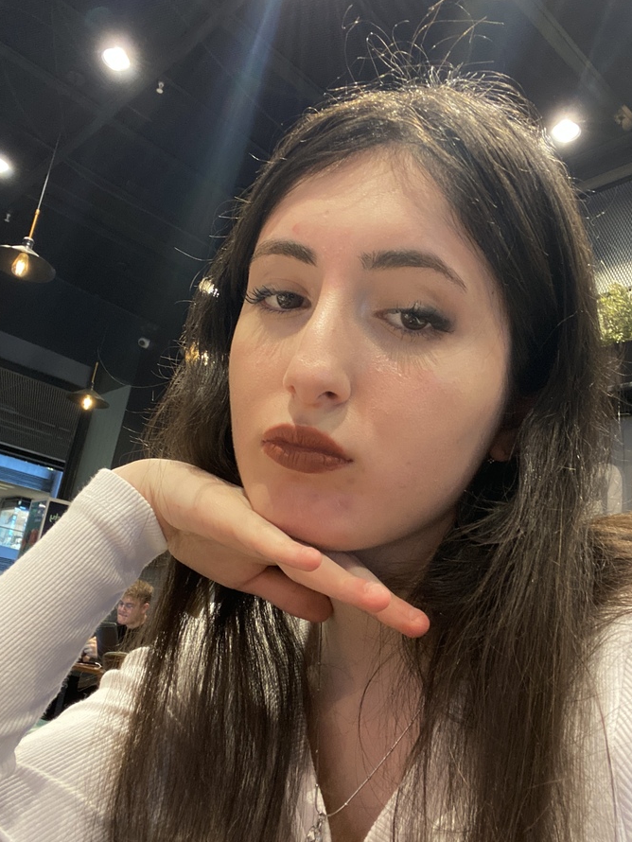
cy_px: 416
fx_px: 754
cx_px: 320
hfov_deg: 45.5
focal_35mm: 31
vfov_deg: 58.3
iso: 320
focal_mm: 2.71
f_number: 2.2
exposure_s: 1/33
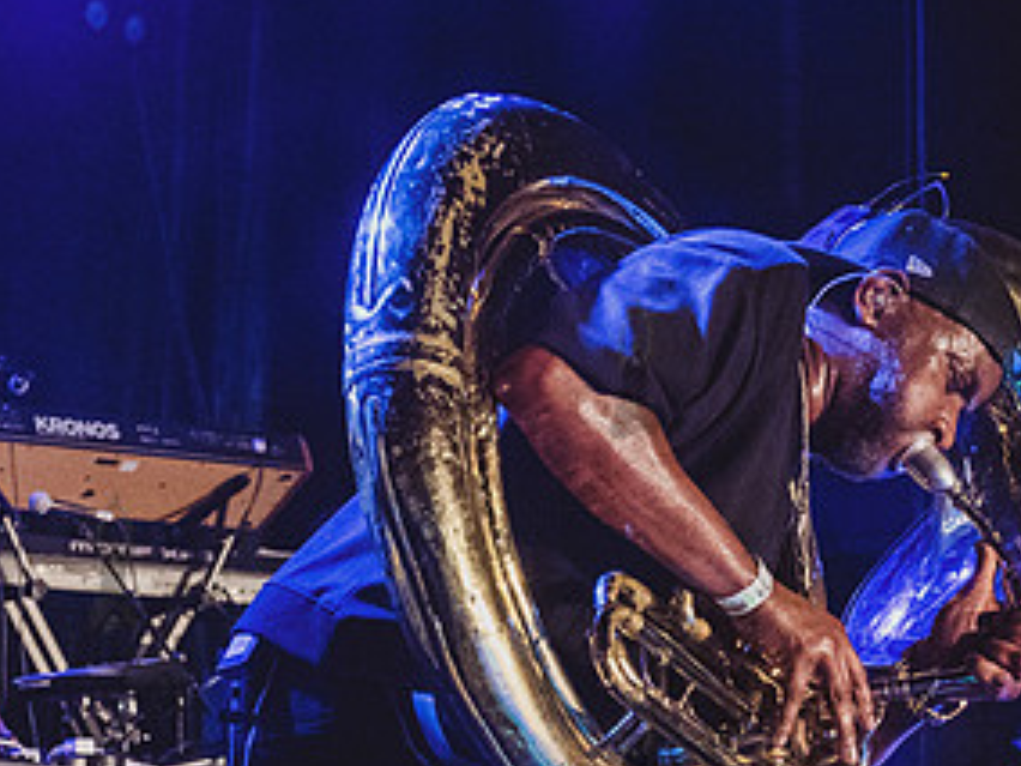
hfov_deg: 19.8
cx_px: 355
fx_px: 2920
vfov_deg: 14.7
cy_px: 768
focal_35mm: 99
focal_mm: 38
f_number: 4
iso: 6400
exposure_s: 1/500
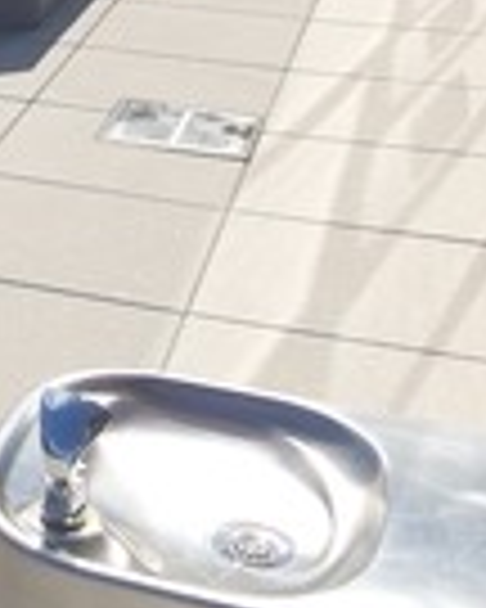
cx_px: -279
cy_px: -59
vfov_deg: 20.3
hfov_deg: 15.5
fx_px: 1618
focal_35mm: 90
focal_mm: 4.2
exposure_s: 1/4288
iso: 50
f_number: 1.7
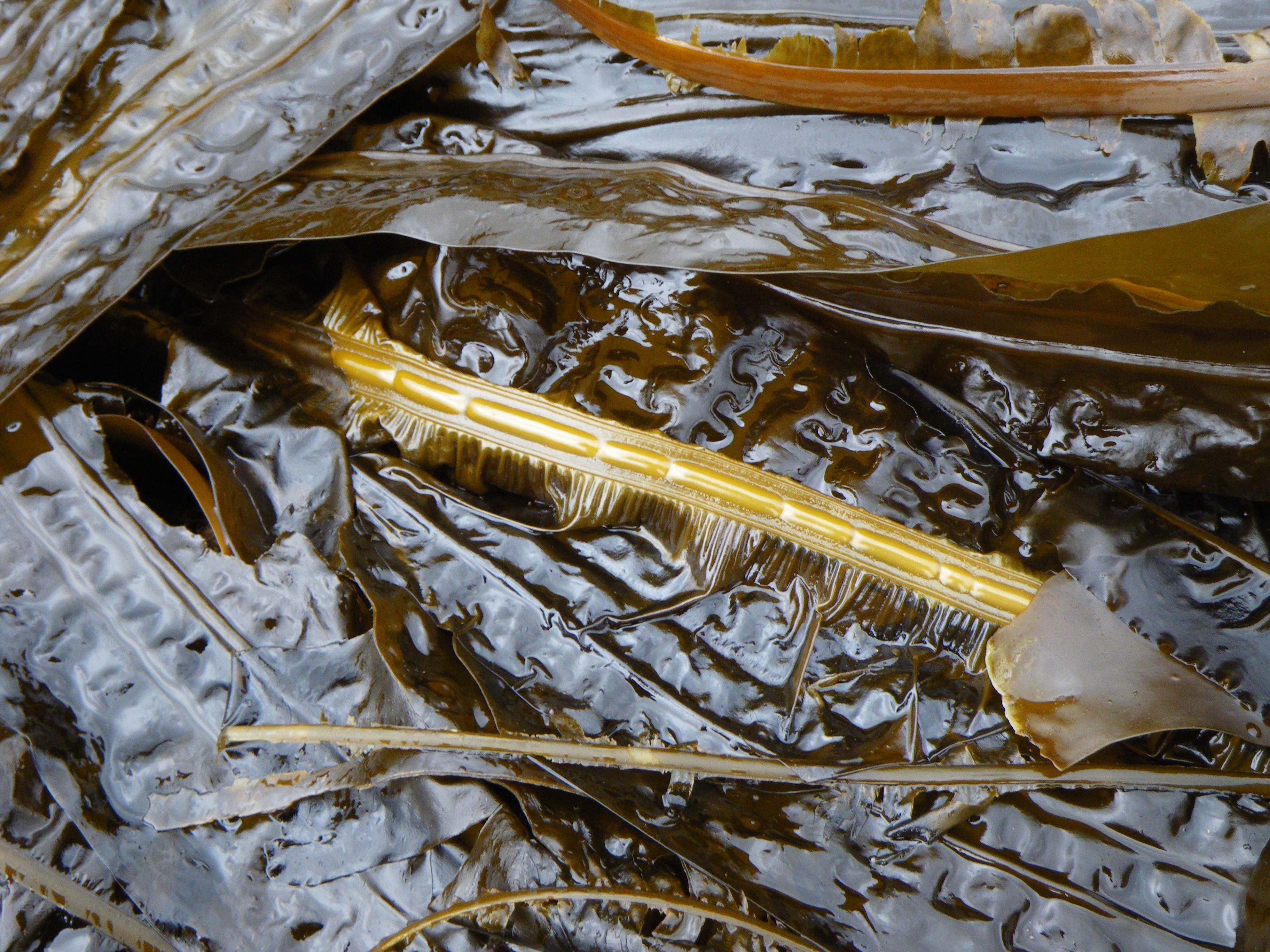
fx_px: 1541
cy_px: 476
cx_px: 635
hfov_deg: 44.8
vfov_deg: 34.3
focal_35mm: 42
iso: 250
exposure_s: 1/60
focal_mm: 7.5
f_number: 4.2
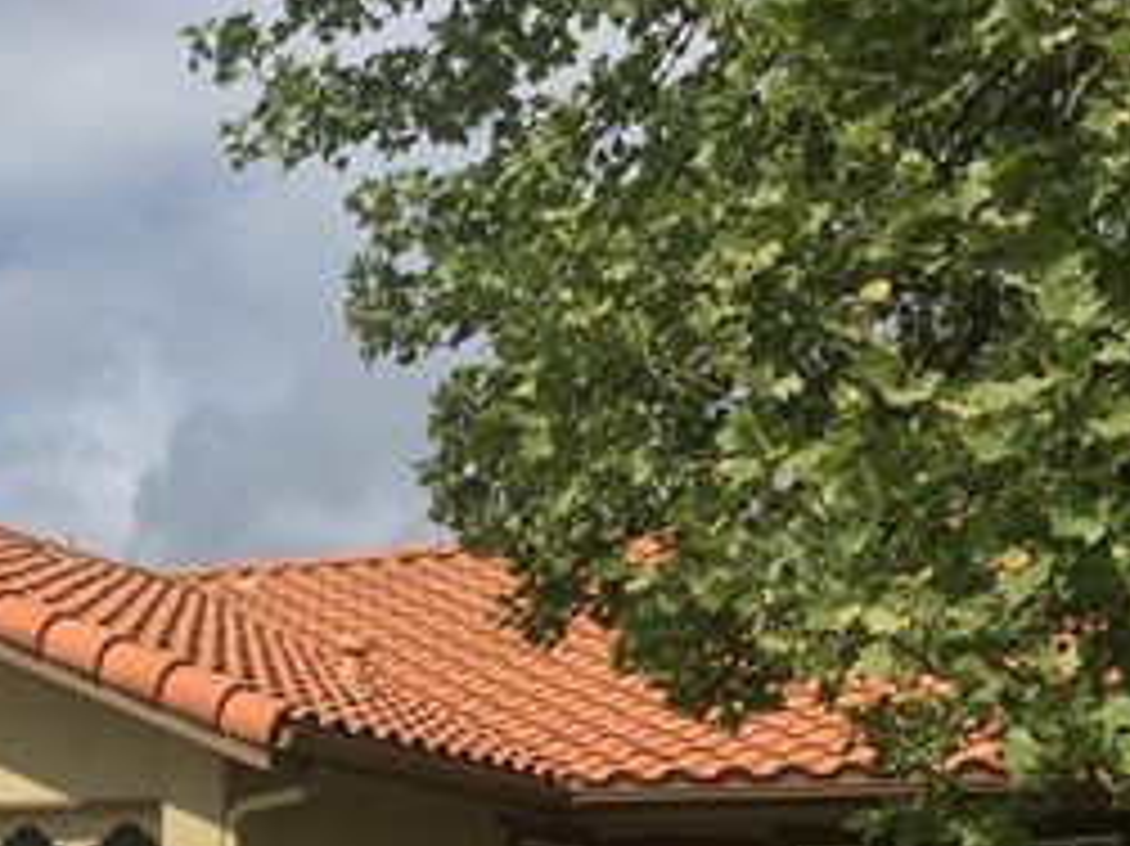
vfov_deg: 19.0
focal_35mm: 74
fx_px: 2414
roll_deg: -0.6
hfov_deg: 24.9
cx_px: -41
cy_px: 954
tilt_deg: +1.7
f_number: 2.2
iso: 25
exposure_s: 1/1972
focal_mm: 4.15
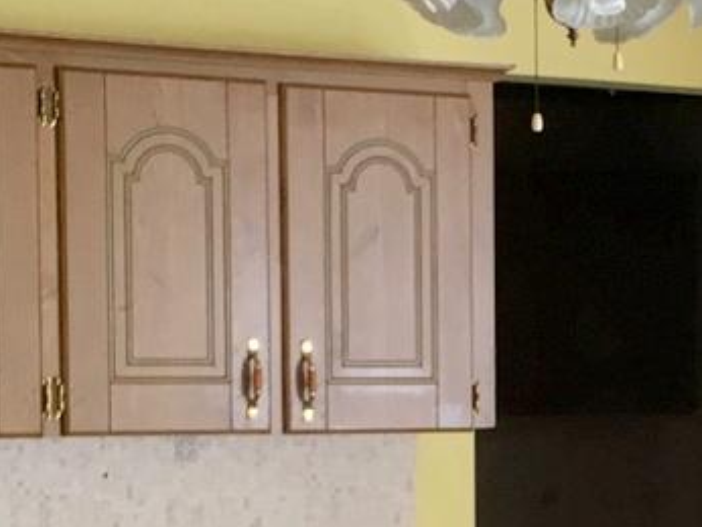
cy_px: 499
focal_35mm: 134
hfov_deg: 14.1
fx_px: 2719
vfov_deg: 11.0
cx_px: 935
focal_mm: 4.15
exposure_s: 1/30
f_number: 2.2
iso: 50
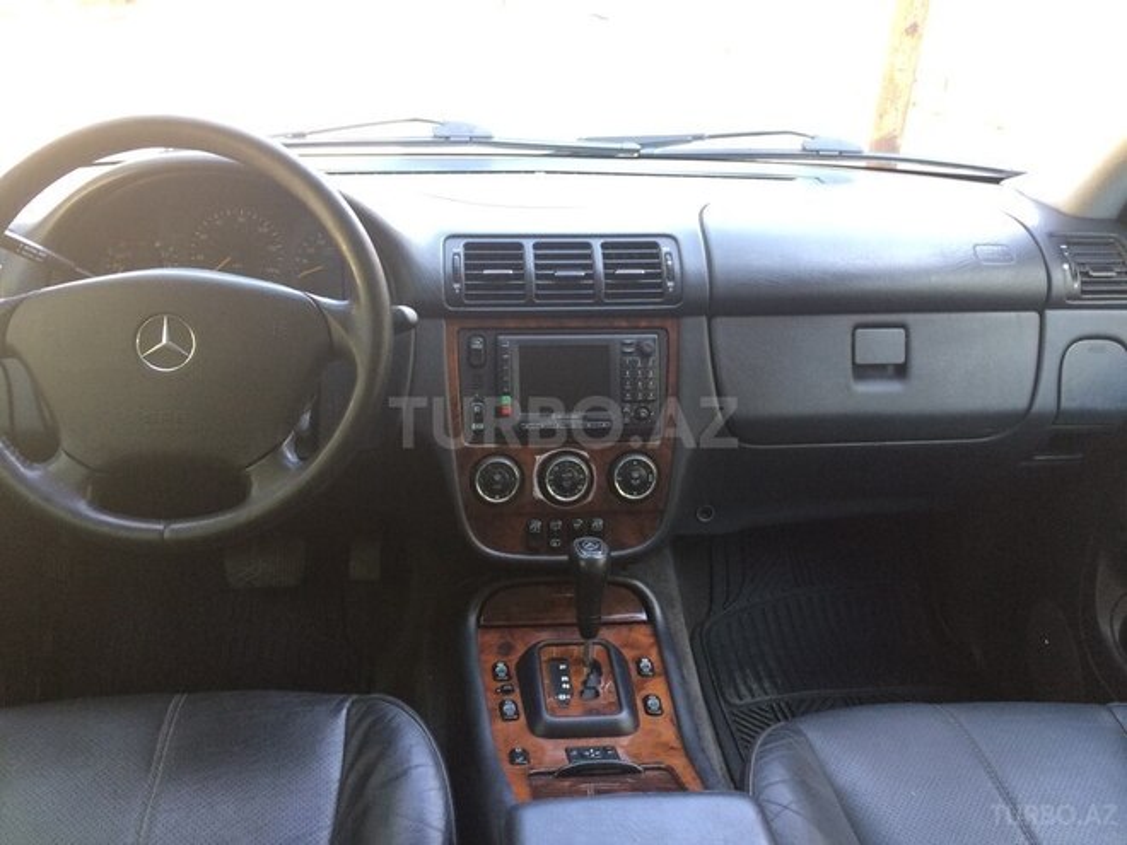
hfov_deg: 61.7
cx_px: 564
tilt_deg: -23.1
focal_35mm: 29
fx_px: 944
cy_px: 422
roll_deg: -1.6
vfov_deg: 48.2
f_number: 2.2
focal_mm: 4.15
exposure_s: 1/33
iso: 64
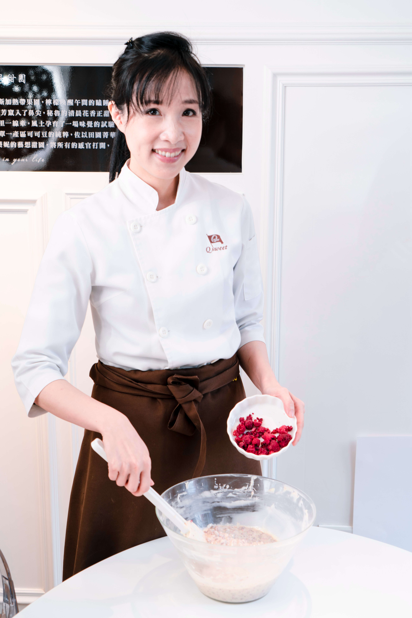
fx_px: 772
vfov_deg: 43.6
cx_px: 206
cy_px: 309
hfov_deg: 29.9
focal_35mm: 45
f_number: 6.3
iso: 500
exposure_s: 1/25
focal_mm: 45
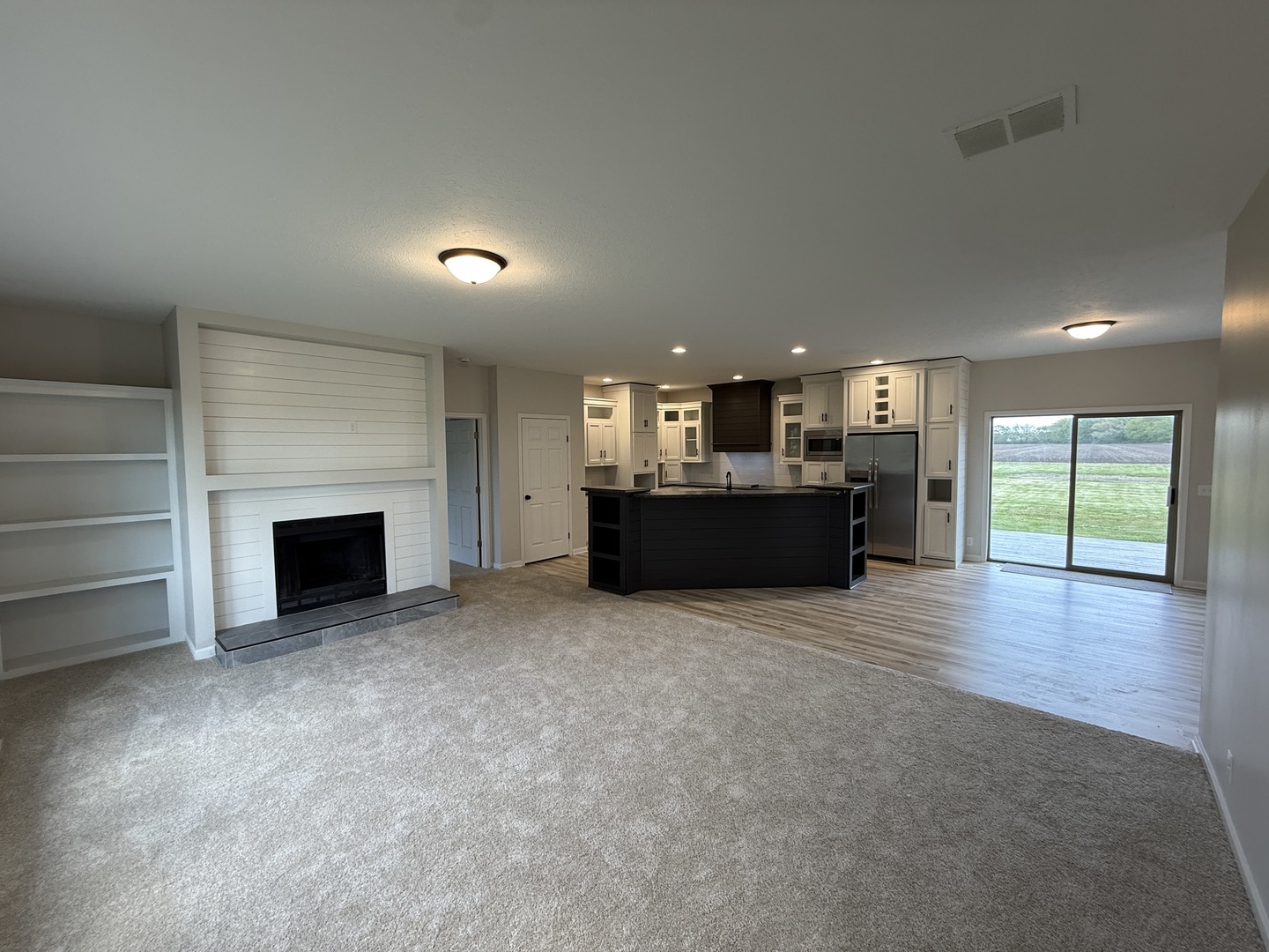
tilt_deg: -3.1
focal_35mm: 14
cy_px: 476
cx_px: 634
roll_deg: +0.6
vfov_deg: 85.7
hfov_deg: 102.1
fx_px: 513
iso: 125
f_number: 2.2
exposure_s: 1/120
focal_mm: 2.22
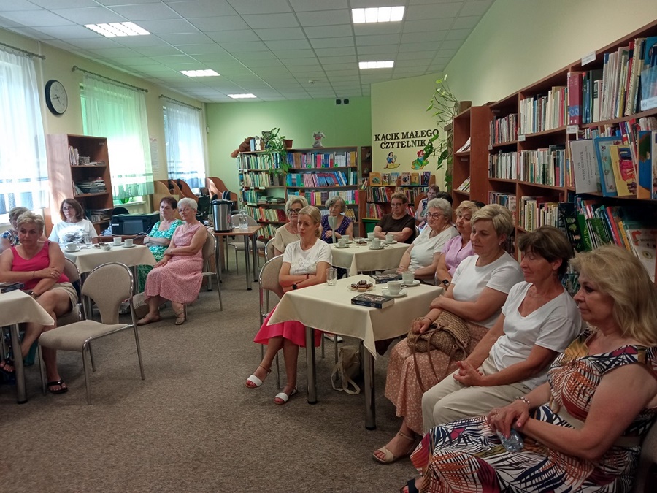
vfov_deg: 51.4
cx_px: 328
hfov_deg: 65.3
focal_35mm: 27
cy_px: 246
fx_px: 512
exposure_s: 1/33.3
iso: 326
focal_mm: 3.79
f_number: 2.2
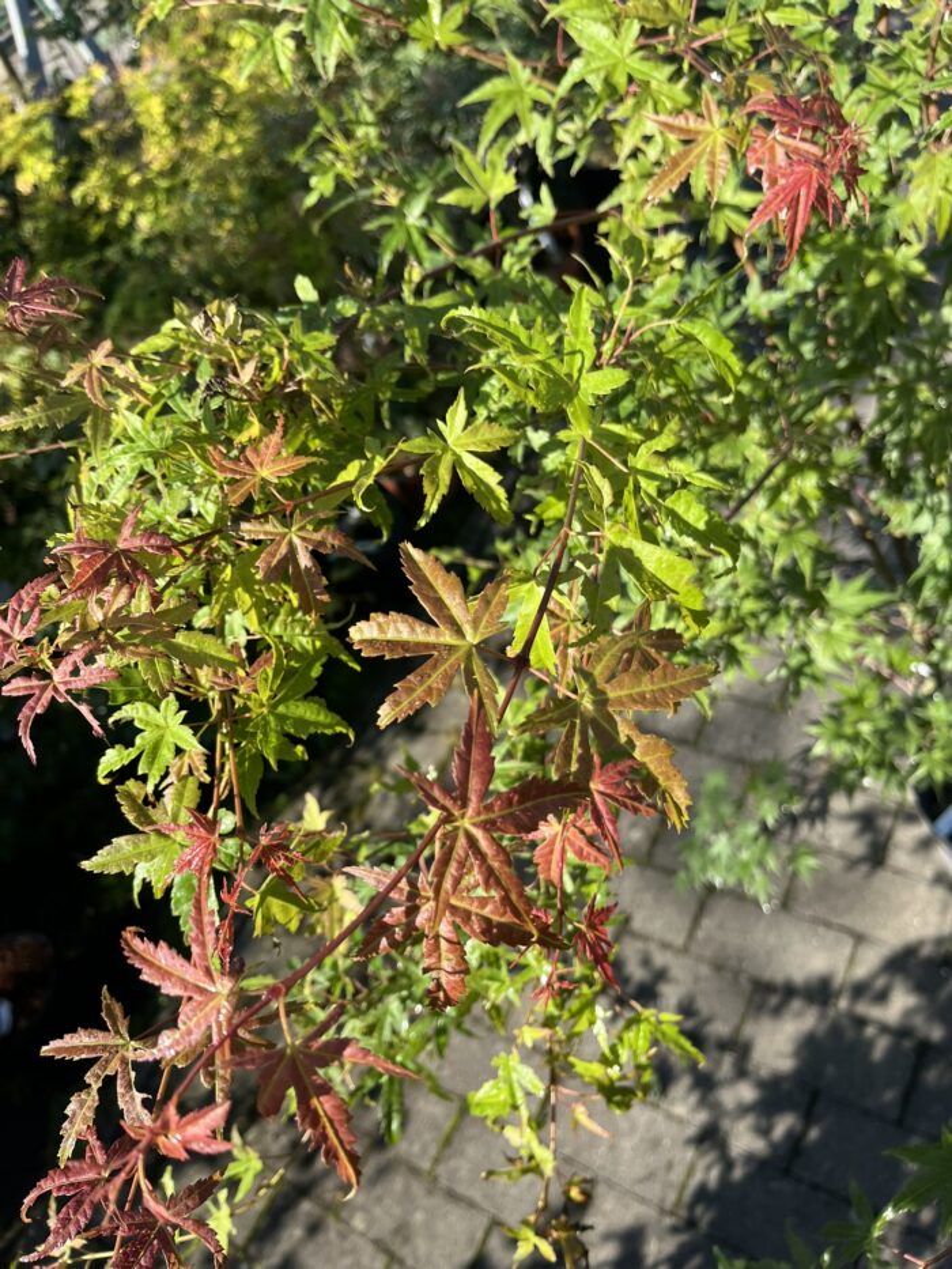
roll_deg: +32.5
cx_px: 476
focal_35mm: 26
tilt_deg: -42.3
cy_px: 634
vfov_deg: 67.3
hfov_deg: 53.1
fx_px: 953
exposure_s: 1/1129
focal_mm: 5.1
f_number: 1.6
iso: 50
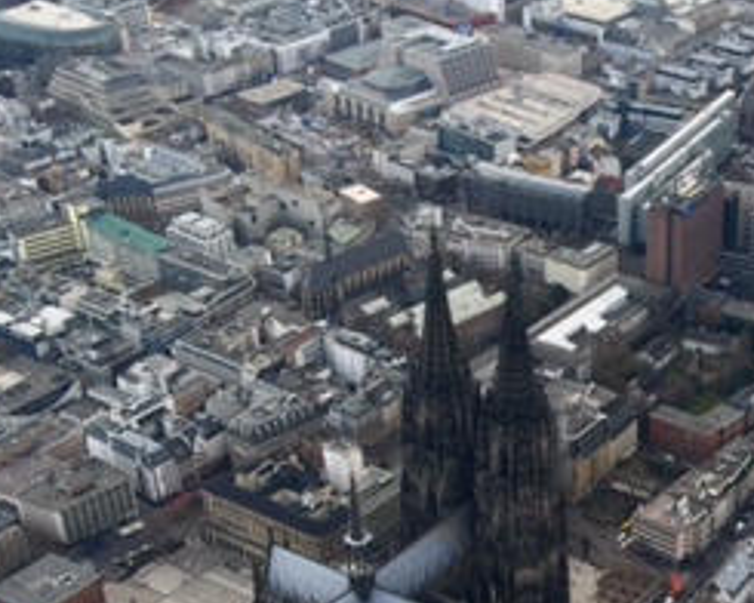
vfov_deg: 19.9
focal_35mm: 74
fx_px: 1651
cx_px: 671
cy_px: 640
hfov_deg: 25.0
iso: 32
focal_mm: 4.15
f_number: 2.2
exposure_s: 1/565
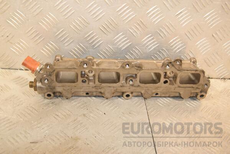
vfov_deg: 28.1
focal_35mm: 48
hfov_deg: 41.1
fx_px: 307
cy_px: 77
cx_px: 115
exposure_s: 1/200
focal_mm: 32
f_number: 6.3
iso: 1600
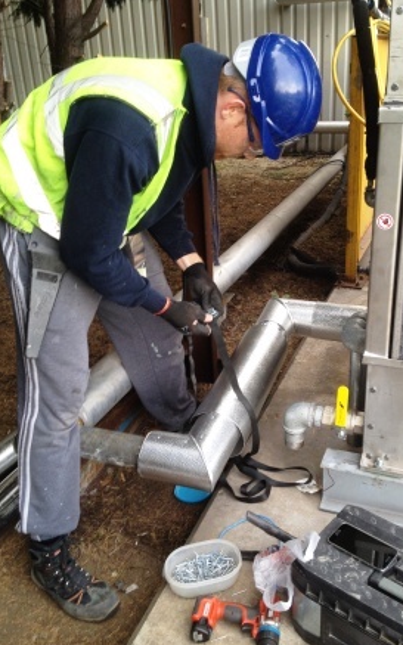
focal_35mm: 38
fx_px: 668
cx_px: 233
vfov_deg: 51.5
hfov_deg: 33.5
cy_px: 325
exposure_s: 1/60
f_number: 2.4
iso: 50
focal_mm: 4.28
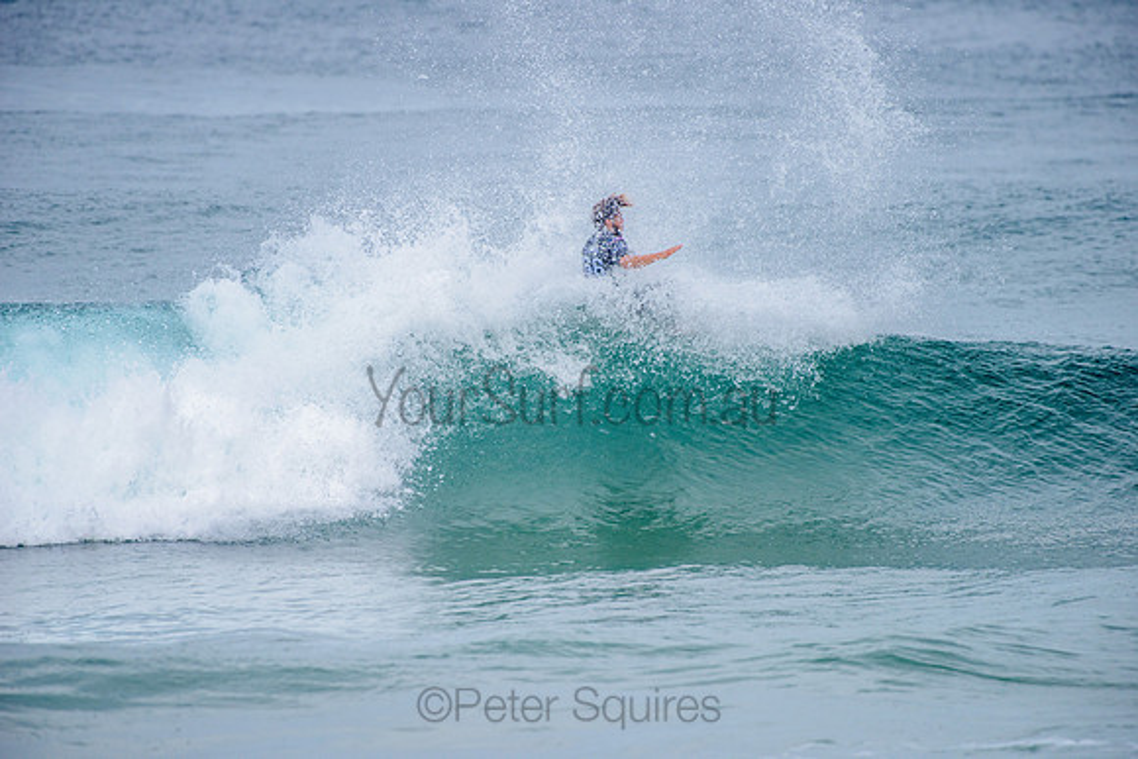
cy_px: 380
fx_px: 15809
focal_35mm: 500
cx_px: 569
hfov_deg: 4.1
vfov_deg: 2.8
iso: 320
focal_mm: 500
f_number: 5.6
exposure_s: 1/2000
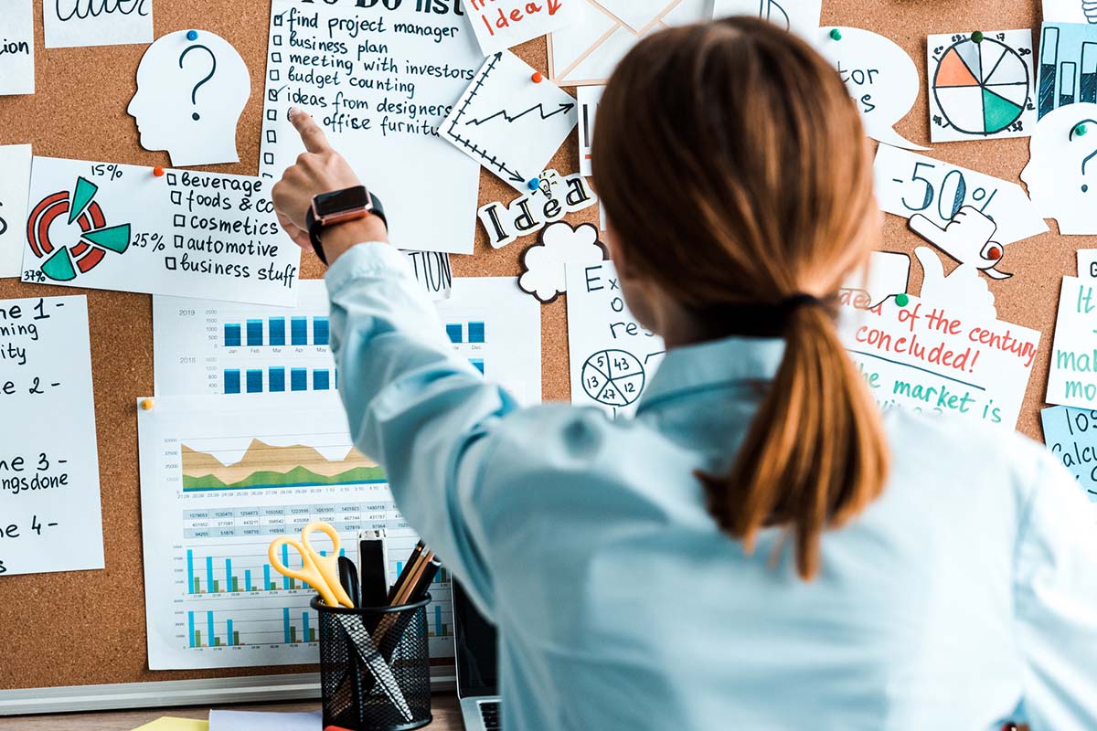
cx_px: 548
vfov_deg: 8.9
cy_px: 366
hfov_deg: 13.2
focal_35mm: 155
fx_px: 4723
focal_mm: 155
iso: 250
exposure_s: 1/200
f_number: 5
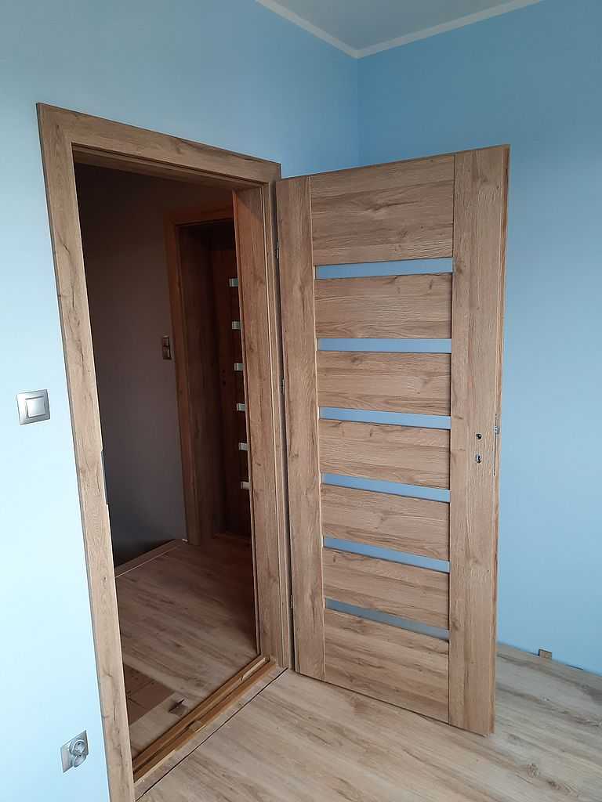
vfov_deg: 69.4
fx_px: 580
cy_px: 401
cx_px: 301
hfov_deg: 54.9
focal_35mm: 25
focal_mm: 4.6
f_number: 2
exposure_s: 1/50
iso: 64
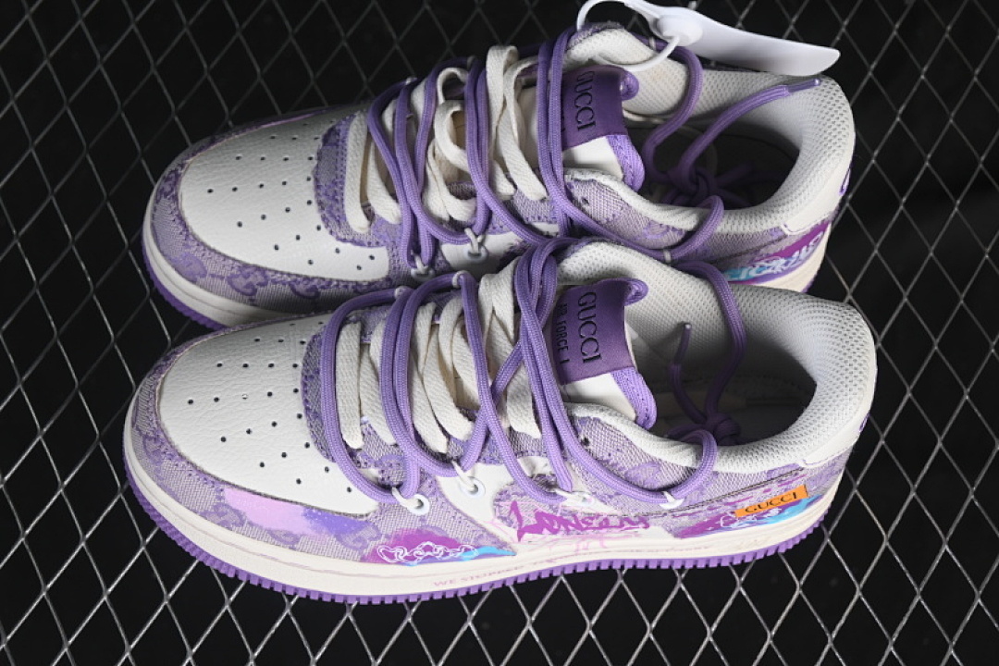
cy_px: 333
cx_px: 500
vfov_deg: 18.2
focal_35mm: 75
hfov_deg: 27.0
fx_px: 2081
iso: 160
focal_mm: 50
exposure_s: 1/80
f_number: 7.1
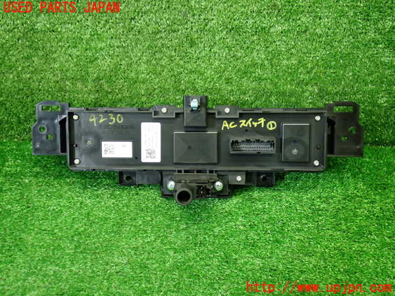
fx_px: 434
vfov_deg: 37.7
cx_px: 198
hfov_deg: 49.0
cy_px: 148
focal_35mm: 38
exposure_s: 1/40
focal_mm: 6.83
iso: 320
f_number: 2.7
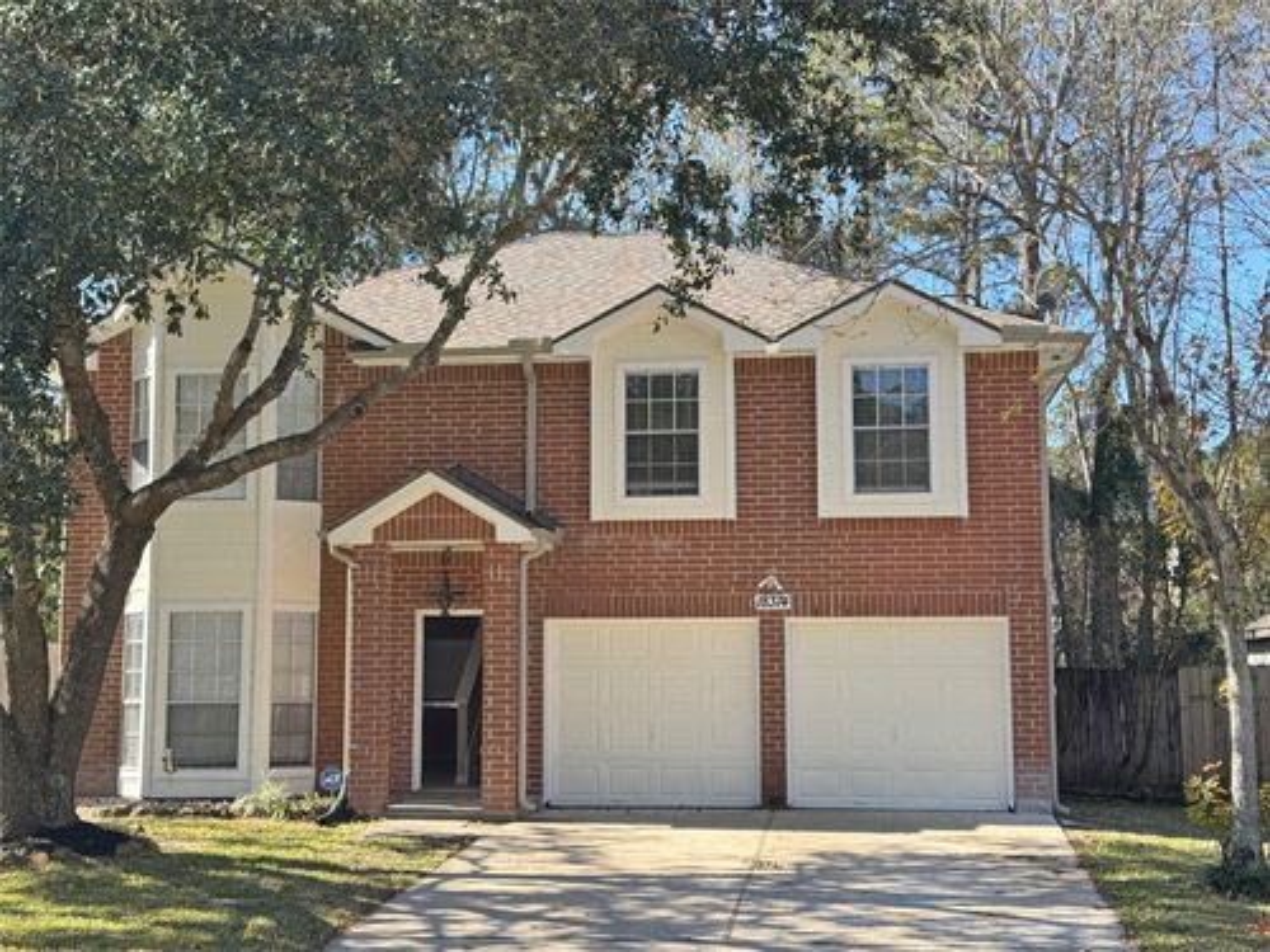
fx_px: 1761
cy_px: 476
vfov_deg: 30.3
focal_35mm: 48
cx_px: 635
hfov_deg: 39.7
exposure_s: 1/1215
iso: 64
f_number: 1.78
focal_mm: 6.76
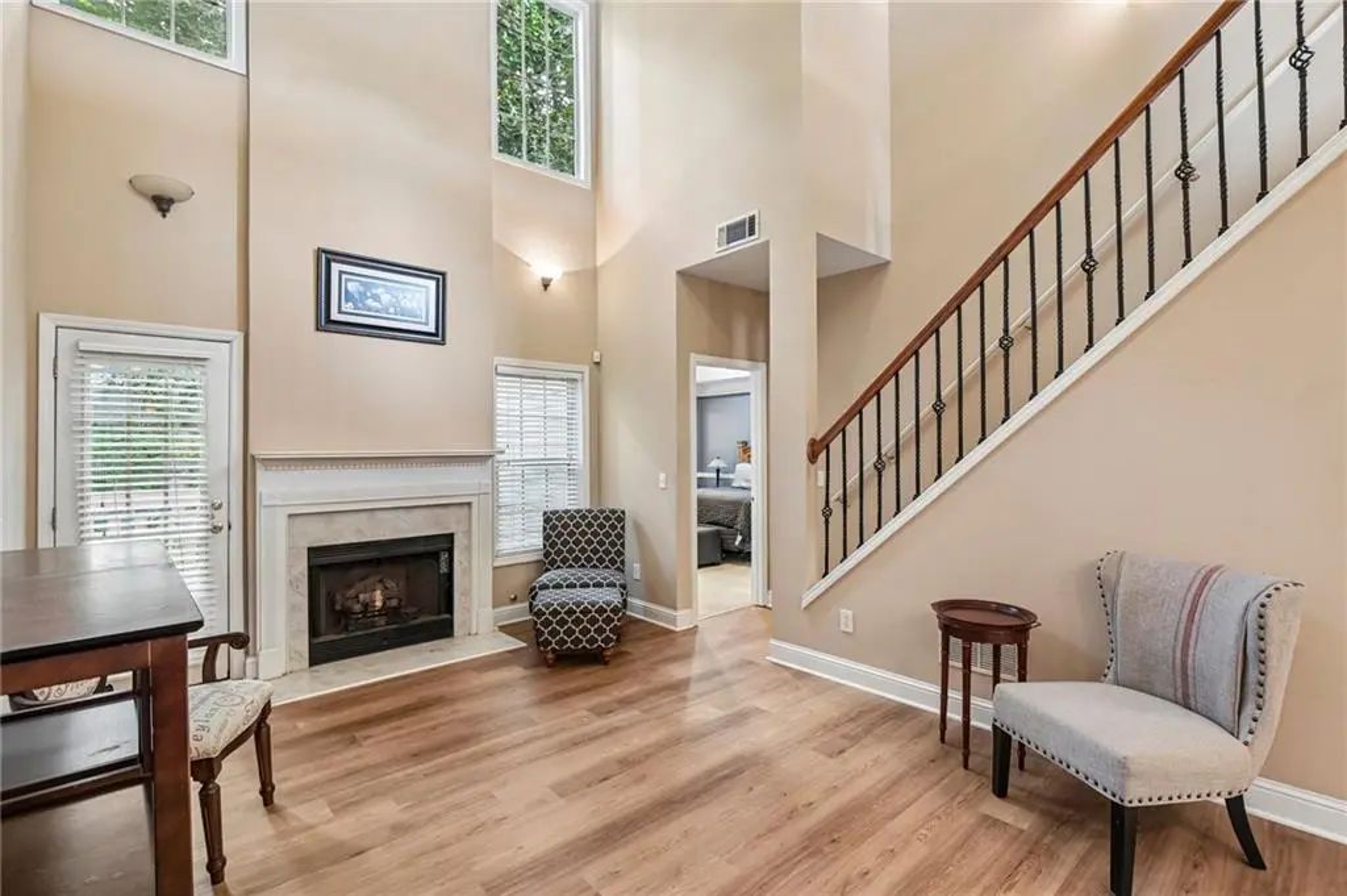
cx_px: 674
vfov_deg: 73.7
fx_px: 598
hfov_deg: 96.8
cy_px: 448
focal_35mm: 16
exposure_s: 1/4
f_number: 8
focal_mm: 16
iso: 400
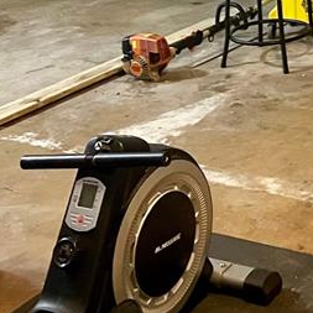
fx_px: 951
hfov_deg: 17.8
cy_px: -147
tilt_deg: -5.0
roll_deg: +3.9
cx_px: 367
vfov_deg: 17.0
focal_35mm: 93
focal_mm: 4.2
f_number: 1.6
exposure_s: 1/40
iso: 320
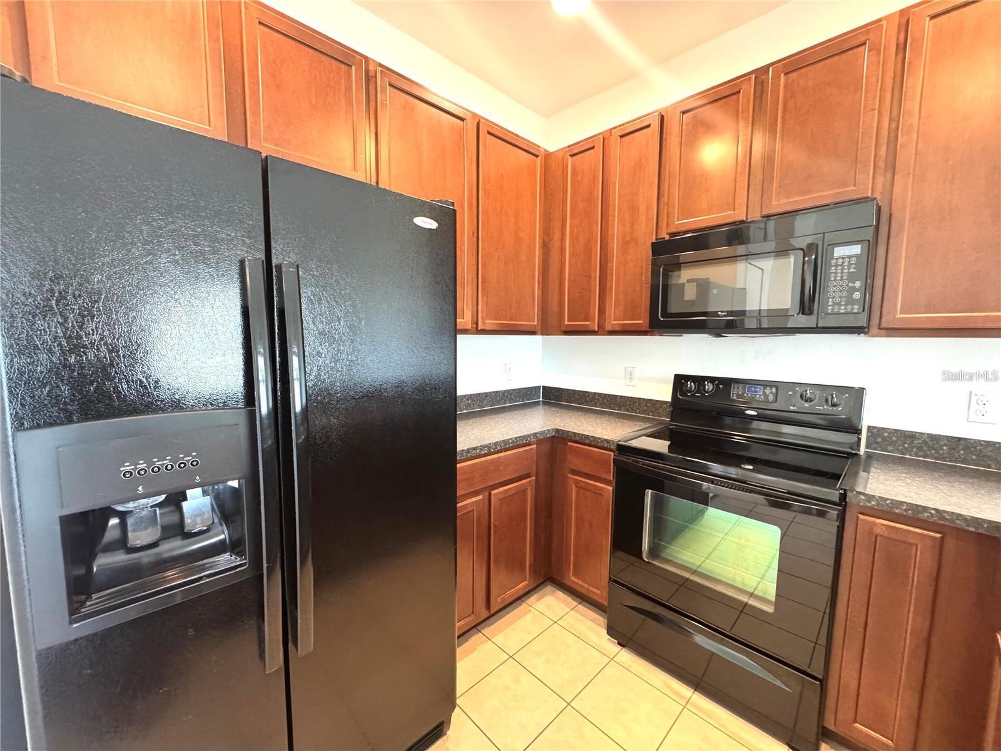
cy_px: 376
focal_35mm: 14
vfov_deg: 85.7
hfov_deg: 102.1
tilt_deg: -6.2
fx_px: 405
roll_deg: -0.9
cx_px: 500
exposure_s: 1/60
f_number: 2.2
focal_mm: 2.22
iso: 1000
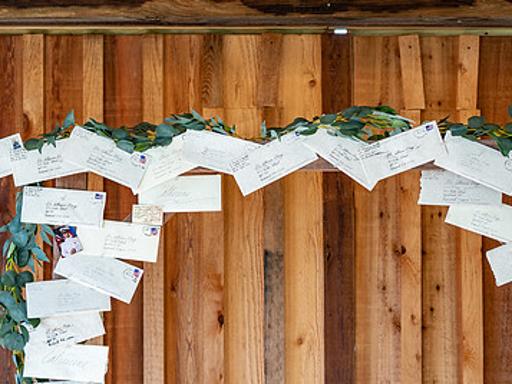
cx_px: 336
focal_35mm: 115
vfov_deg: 12.9
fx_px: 1702
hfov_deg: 17.1
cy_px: 255
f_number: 2.8
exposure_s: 1/200
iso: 500
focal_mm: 71
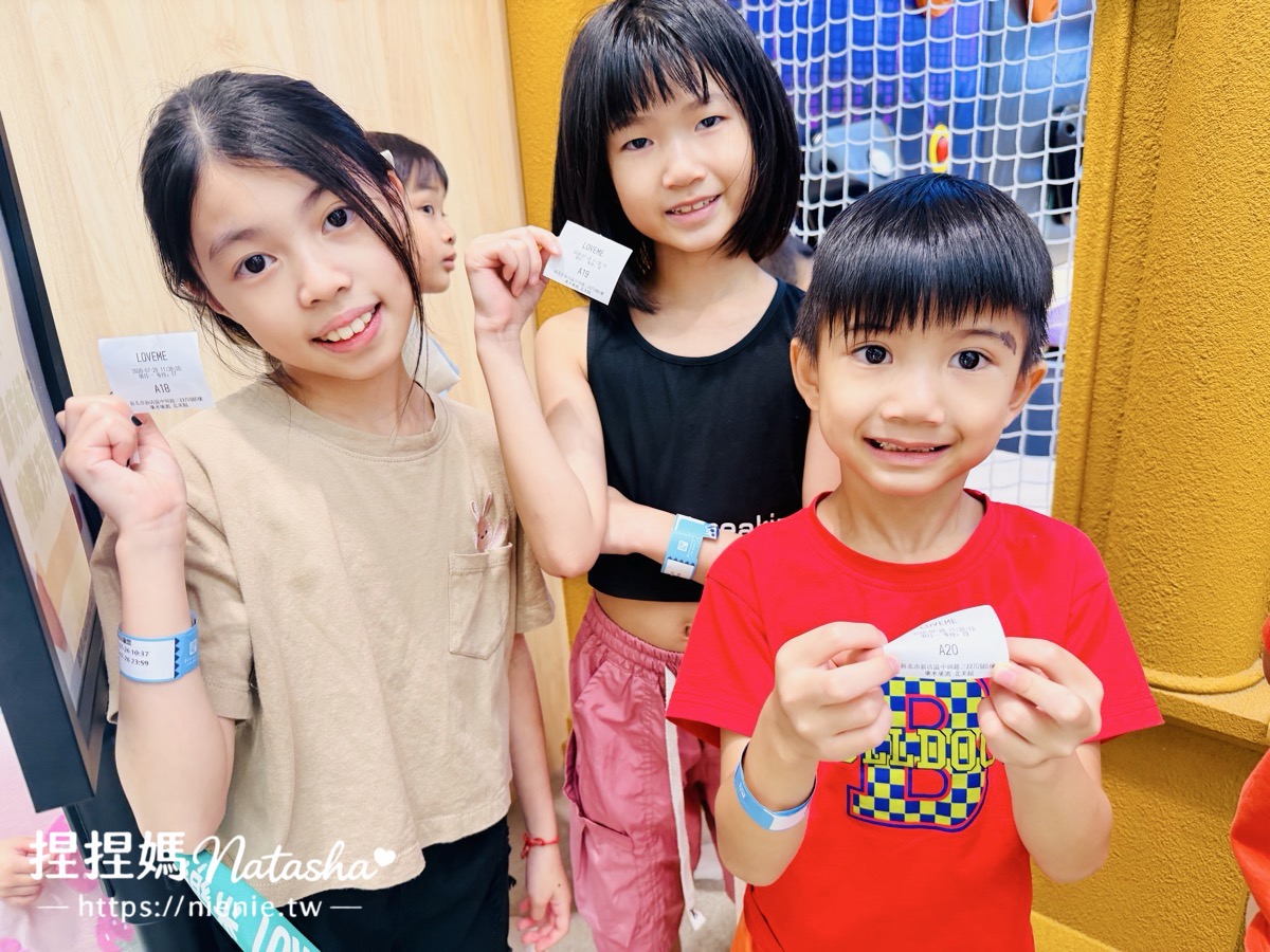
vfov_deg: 56.8
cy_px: 476
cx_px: 635
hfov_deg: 71.6
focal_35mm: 24
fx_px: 881
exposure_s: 1/60
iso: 160
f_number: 1.78
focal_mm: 6.76
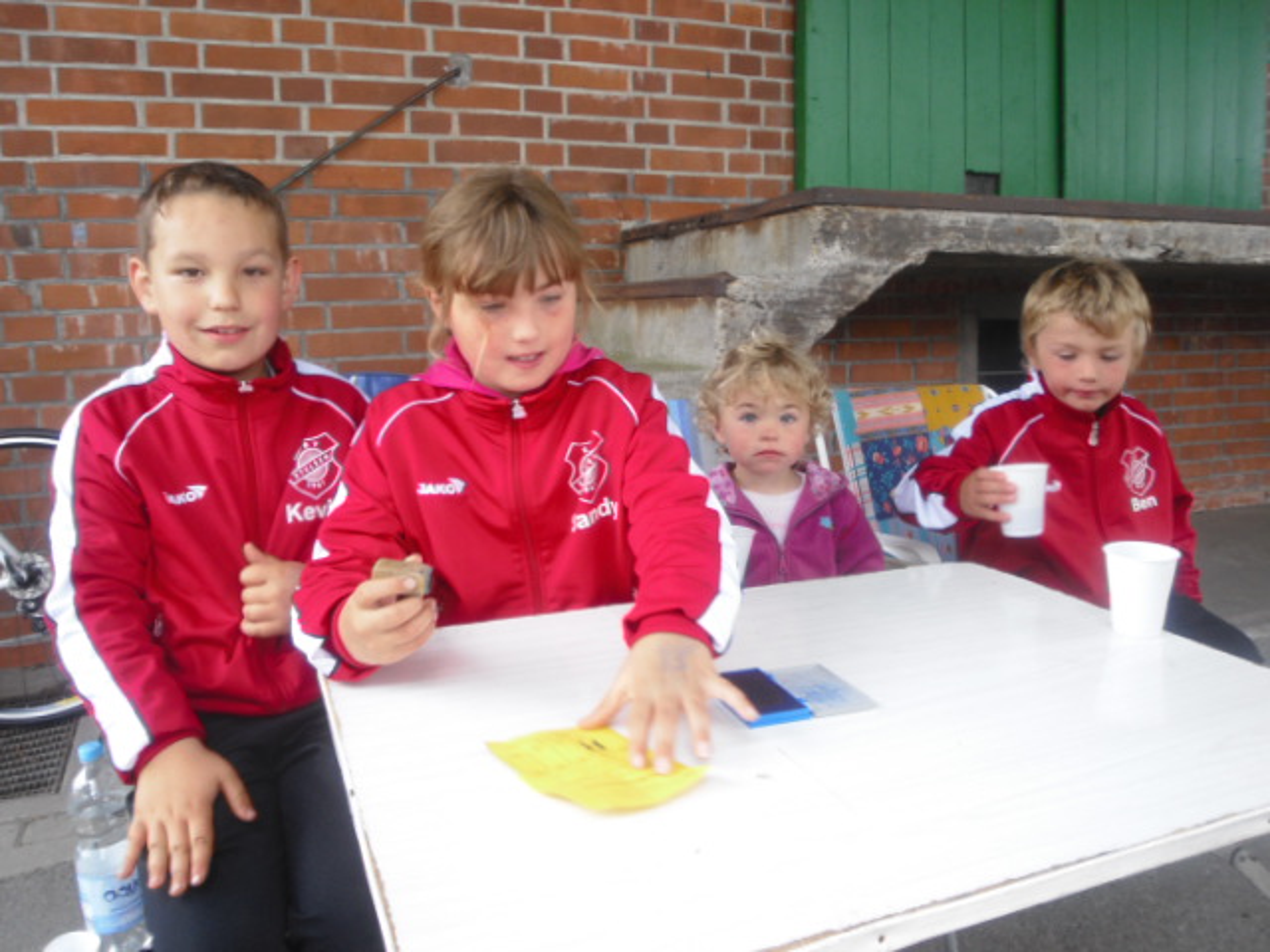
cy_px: 476
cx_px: 635
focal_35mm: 28
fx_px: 1027
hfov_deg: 63.4
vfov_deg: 49.7
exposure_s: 1/60
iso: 100
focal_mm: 4.65
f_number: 2.6
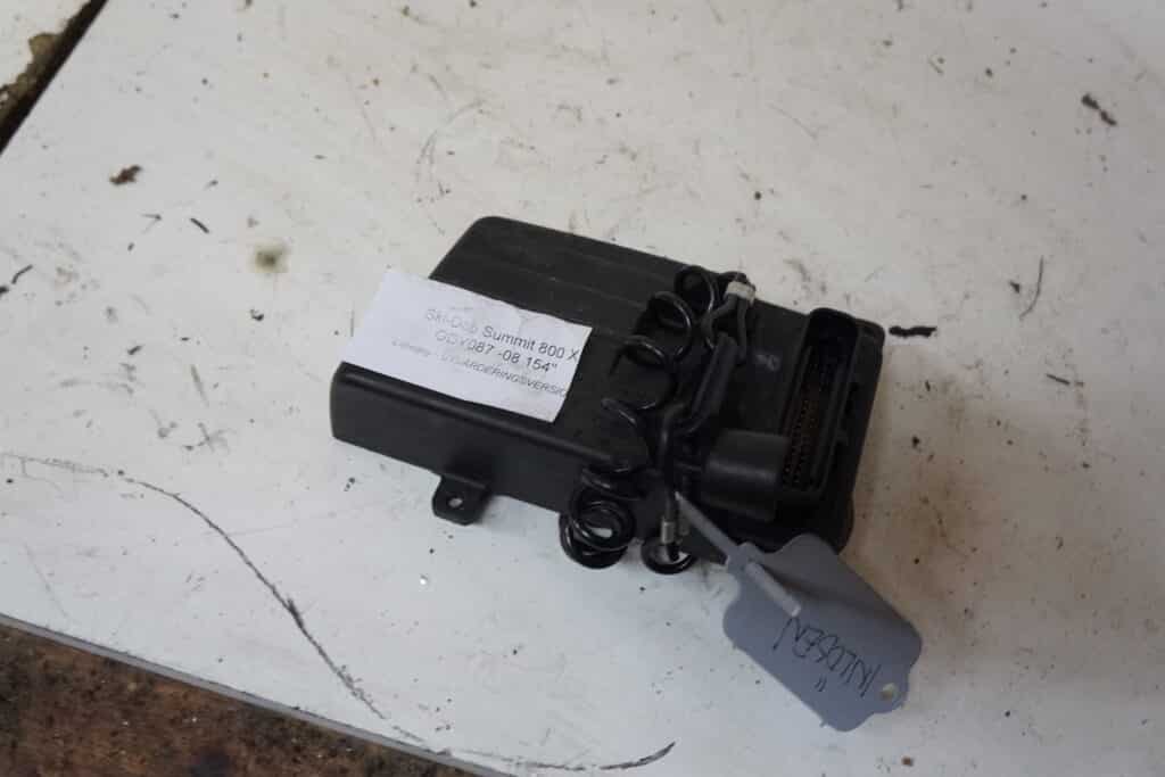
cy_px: 388
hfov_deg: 59.5
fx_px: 1019
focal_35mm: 32
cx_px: 582
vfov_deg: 41.7
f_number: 5
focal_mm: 21
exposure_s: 1/60
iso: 2000
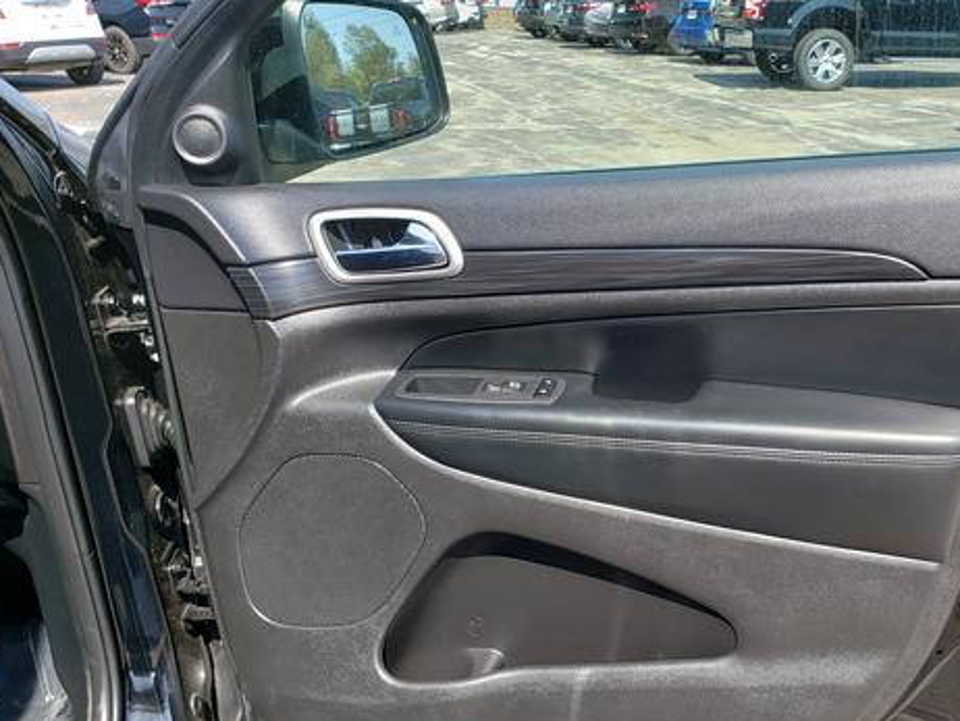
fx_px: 999
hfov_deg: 50.7
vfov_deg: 39.4
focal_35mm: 36
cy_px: 449
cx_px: 617
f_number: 2.4
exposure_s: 1/457
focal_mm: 4.3
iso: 50
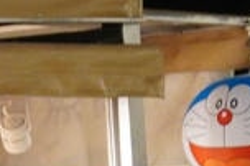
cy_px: 390
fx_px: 2463
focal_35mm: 355
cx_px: -120
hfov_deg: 5.8
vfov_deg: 3.8
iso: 2000
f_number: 5
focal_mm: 30
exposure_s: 1/50
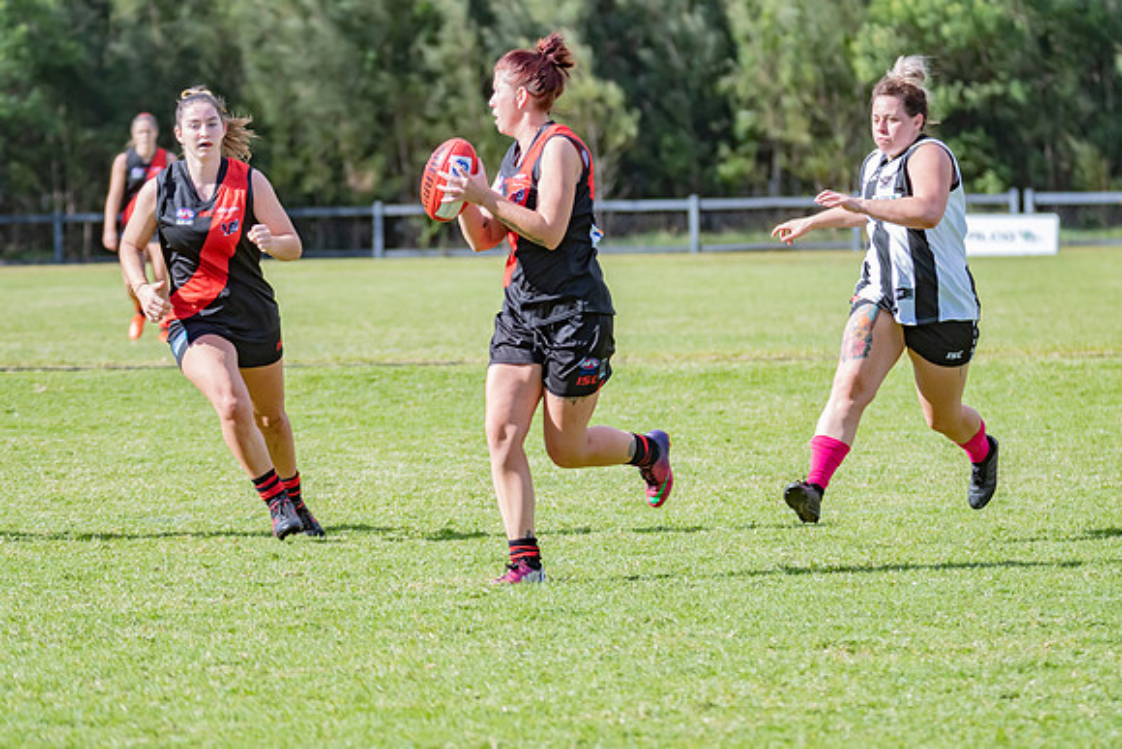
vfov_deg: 4.3
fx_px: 9897
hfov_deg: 6.5
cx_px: 561
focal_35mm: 317
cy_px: 374
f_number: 6.3
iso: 800
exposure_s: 1/2000
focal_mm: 210
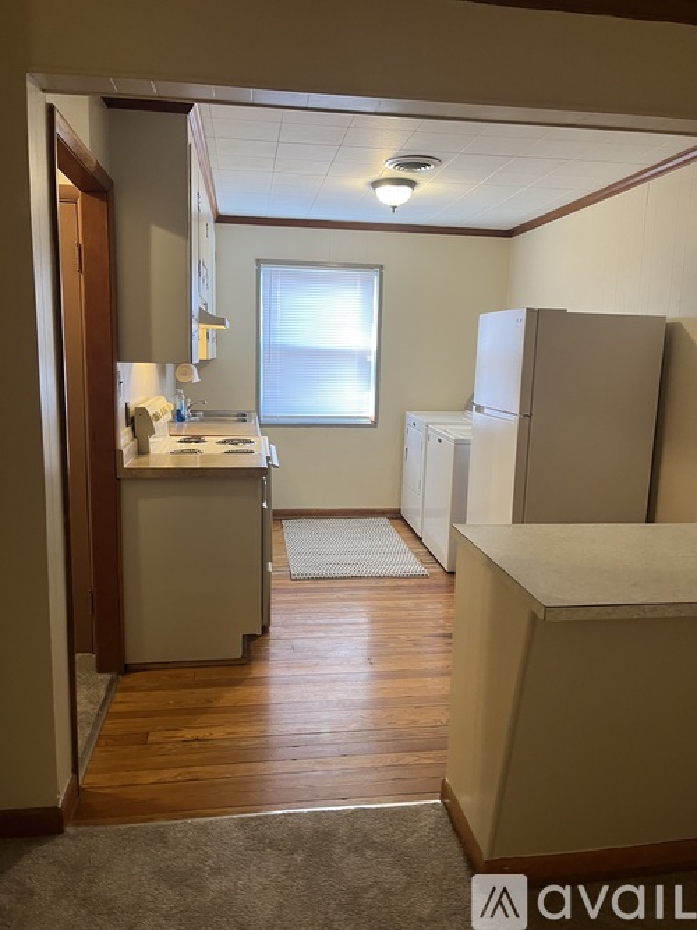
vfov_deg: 67.3
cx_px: 348
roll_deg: -3.4
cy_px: 465
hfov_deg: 53.0
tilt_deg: -11.1
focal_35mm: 26
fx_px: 698
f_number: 1.6
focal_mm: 5.1
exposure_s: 1/60
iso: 125
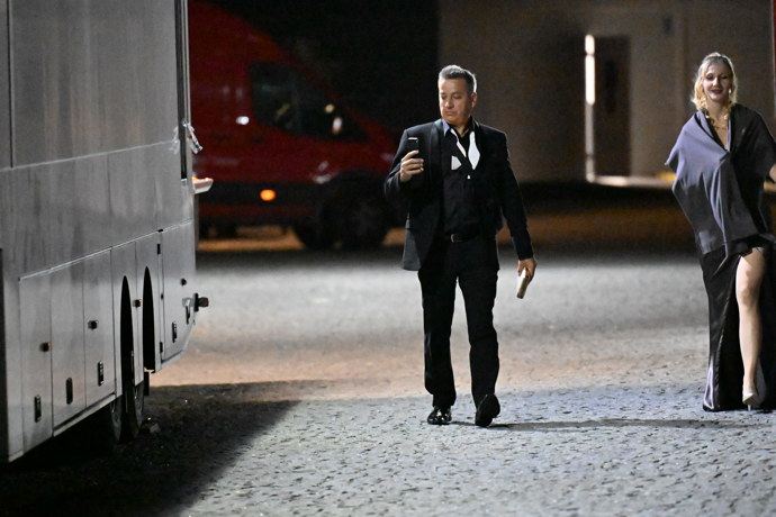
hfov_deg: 6.9
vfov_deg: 4.6
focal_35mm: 300
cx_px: 388
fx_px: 6466
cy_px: 258
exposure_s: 1/250
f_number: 2.8
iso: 32000
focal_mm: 200
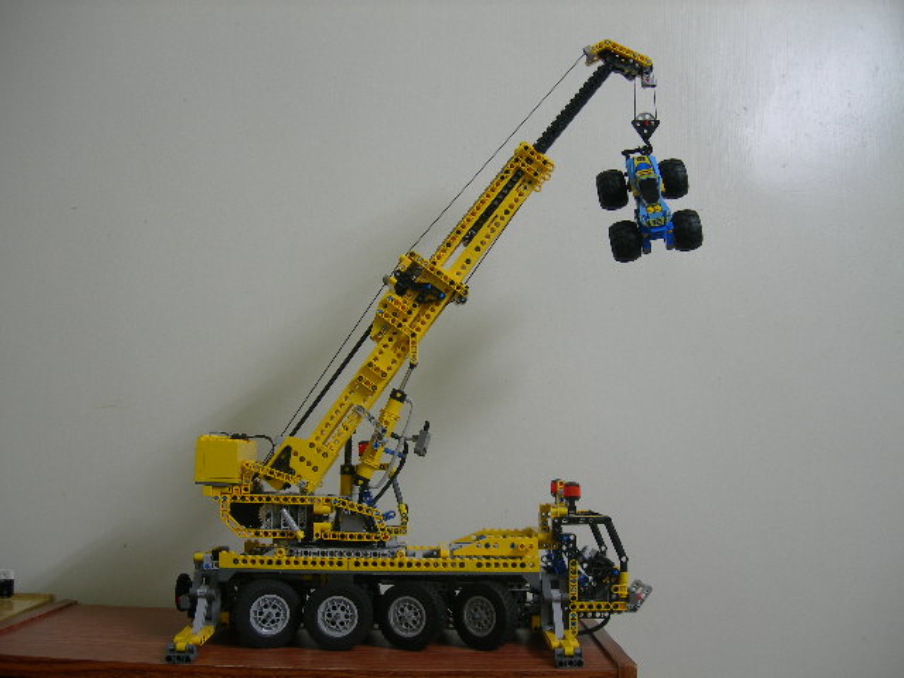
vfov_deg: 37.7
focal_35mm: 38
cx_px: 452
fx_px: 992
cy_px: 339
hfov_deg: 49.0
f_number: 2.8
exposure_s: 1/13.6
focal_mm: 7.8
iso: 50
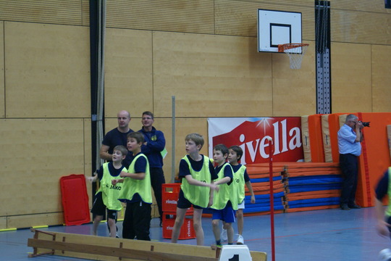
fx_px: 1140
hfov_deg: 19.5
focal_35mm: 105
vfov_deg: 13.0
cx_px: 196
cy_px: 130
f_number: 5.6
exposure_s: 1/40
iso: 800
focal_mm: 70
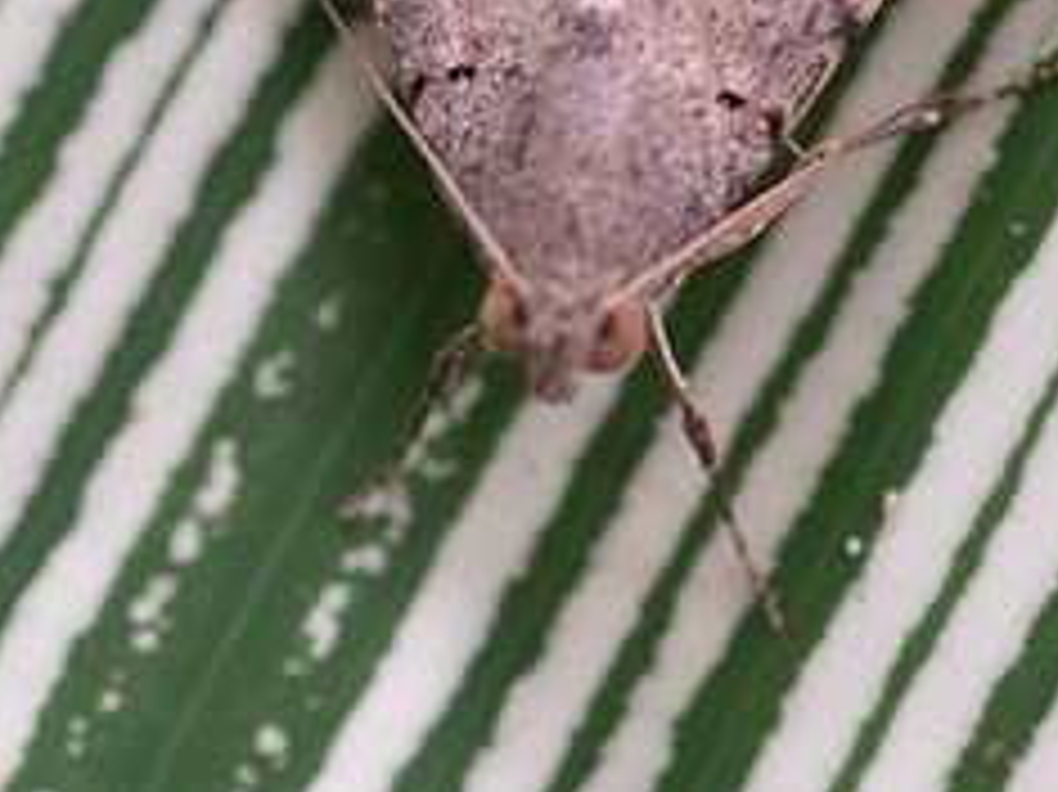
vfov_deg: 2.1
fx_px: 21537
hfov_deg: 2.8
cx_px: 617
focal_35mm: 705
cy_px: -50
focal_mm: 150
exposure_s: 1/320
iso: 1600
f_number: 4.5
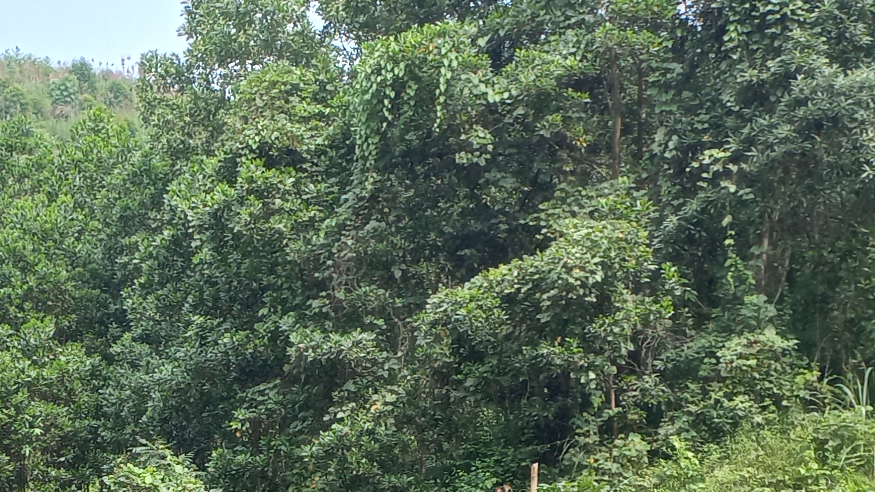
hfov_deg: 25.4
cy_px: 962
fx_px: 1903
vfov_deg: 12.9
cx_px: 173
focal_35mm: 82
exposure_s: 1/198
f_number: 1.8
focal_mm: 4.6
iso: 25
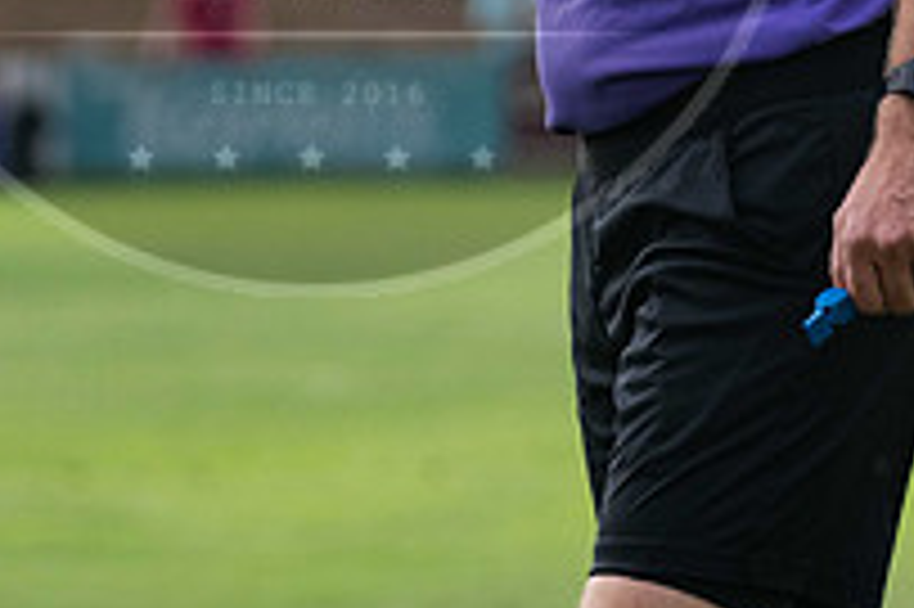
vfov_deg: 2.2
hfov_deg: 3.3
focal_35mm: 619
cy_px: -267
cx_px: 422
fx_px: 15703
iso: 2000
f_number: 5.6
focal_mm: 200
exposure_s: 1/1250
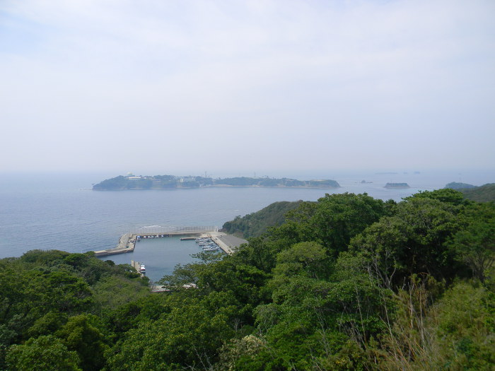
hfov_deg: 63.4
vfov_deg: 49.7
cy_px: 186
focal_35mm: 28
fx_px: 400
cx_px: 248
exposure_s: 1/290
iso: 80
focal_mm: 5
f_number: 7
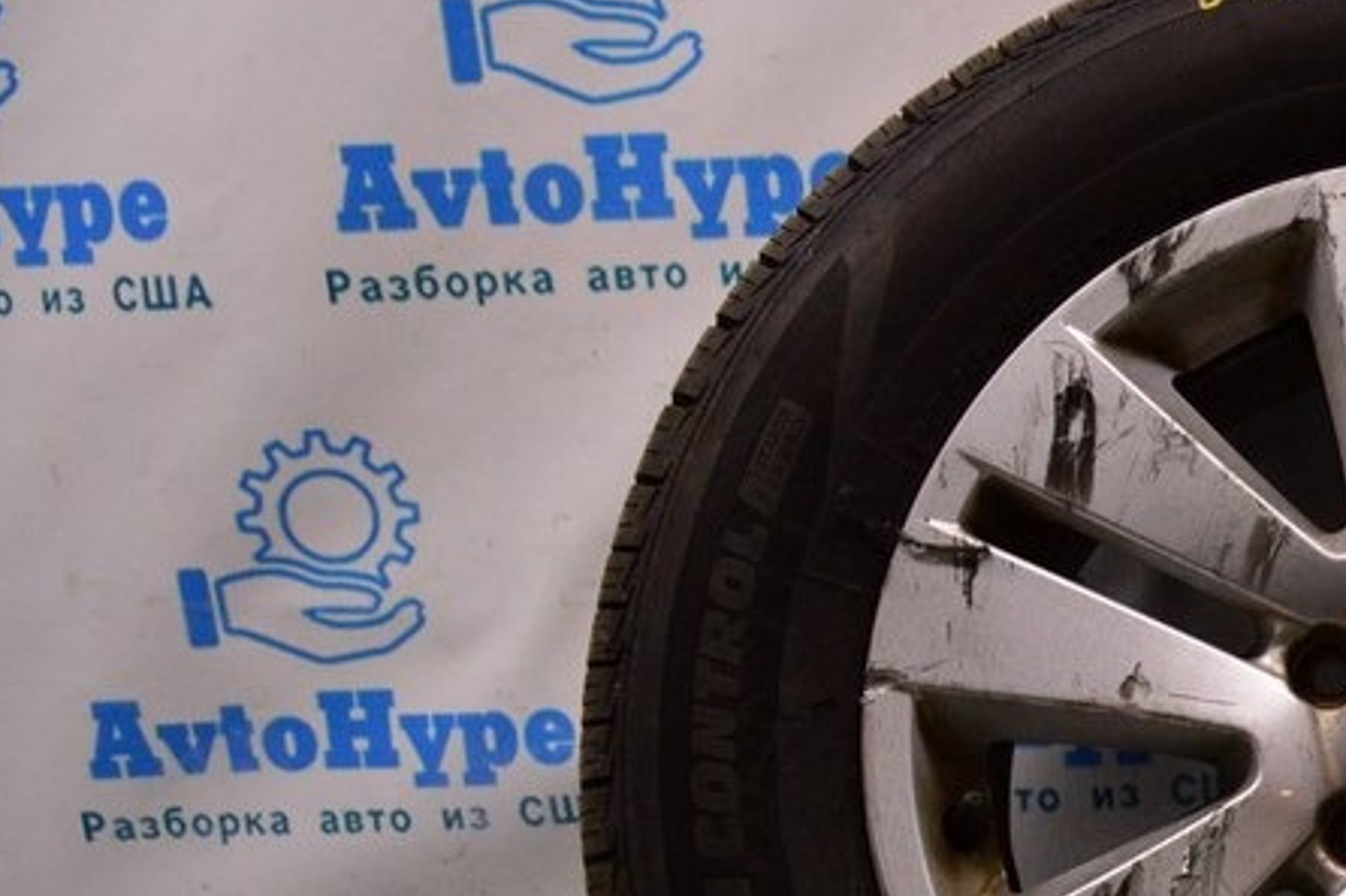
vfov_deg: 21.5
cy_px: 768
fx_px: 2317
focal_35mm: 62
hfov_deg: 29.6
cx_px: 1434
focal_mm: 18
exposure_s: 1/400
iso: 1600
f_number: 4
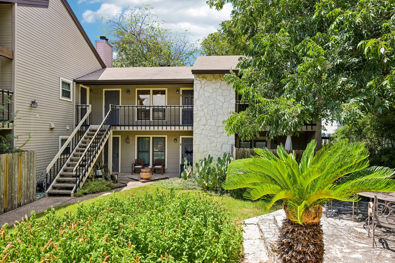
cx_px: 198
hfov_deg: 73.7
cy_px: 132
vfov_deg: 53.1
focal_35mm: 24
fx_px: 263
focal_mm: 24
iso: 100
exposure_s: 1/250
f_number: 5.6
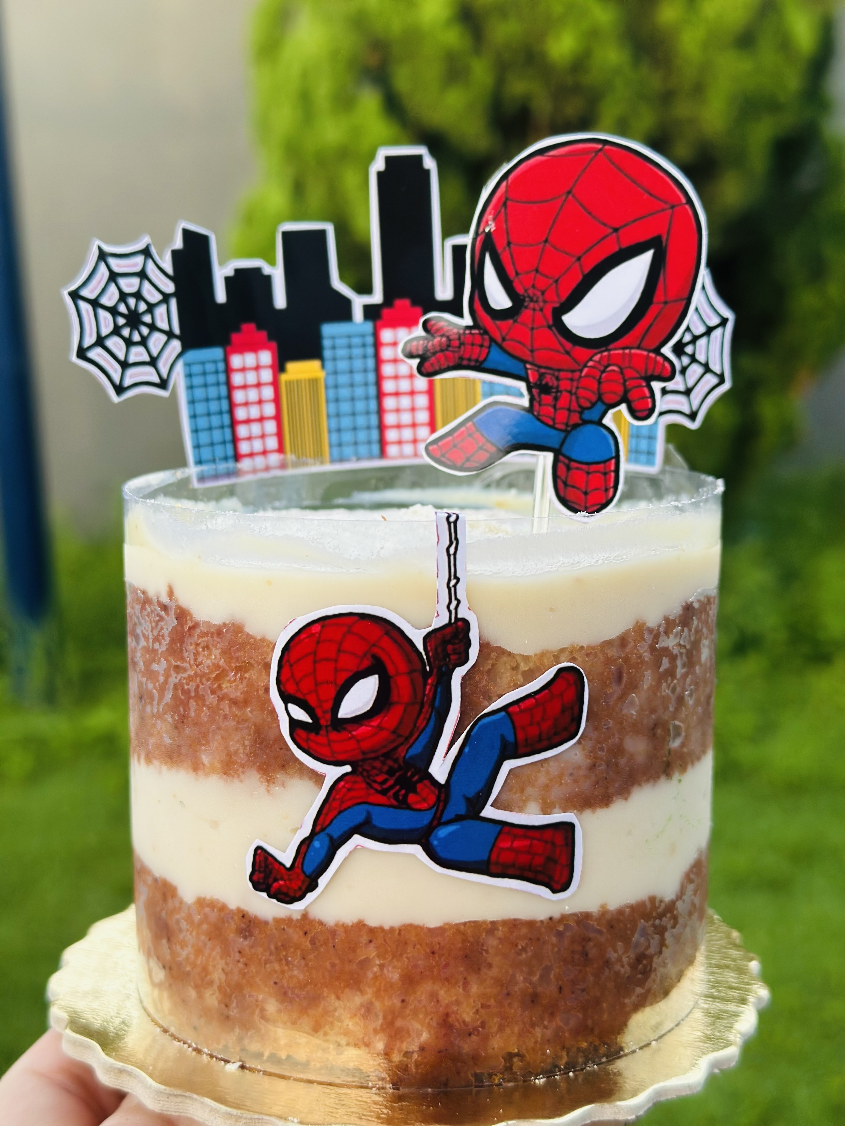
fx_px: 1562
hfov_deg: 30.3
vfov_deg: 39.7
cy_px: 563
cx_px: 422
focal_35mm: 48
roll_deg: +0.7
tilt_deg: -14.4
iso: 125
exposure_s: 1/103
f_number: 1.78
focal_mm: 6.86
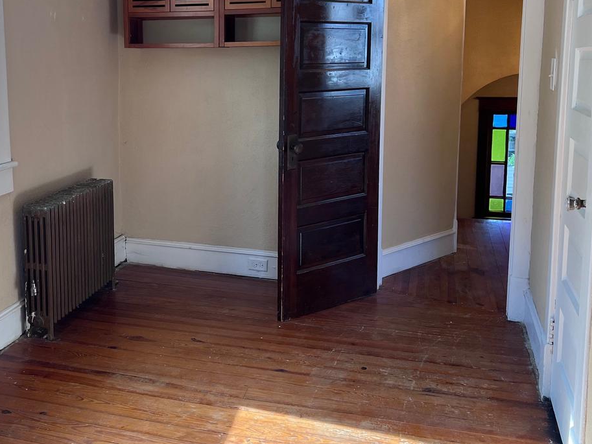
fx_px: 701
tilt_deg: -8.8
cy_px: 149
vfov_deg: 34.8
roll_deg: +0.3
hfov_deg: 45.3
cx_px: 211
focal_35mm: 41
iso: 64
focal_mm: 5.7
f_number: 1.5
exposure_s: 1/157
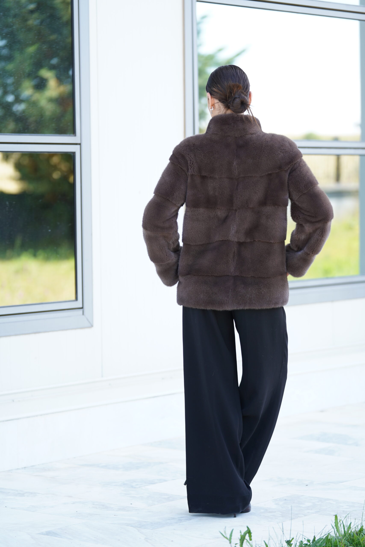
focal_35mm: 114
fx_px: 1733
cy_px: 274
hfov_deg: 12.0
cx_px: 182
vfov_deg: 17.9
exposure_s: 1/250
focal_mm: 114
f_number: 2.8
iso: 200
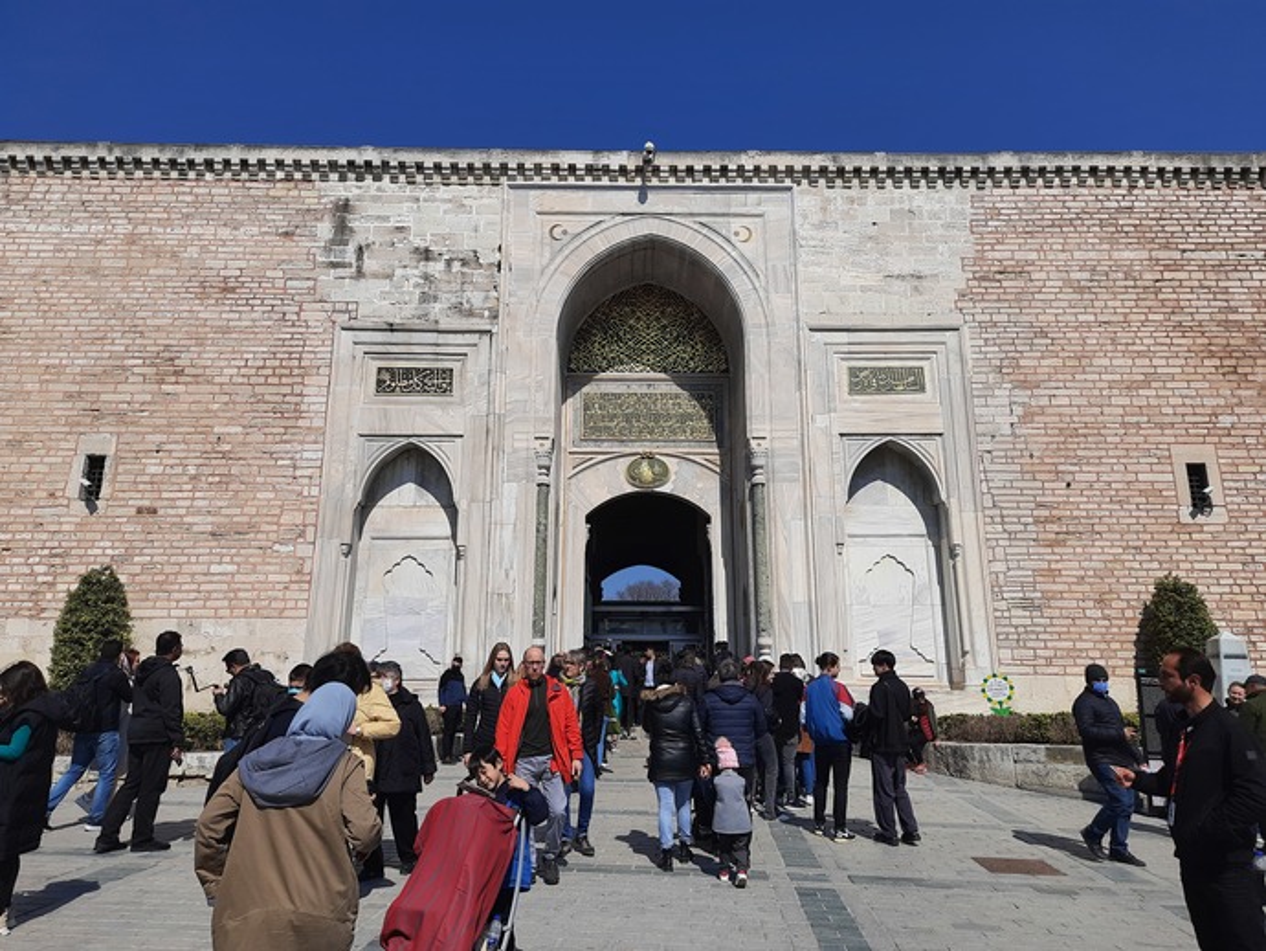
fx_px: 915
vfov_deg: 54.9
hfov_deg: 69.4
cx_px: 633
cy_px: 476
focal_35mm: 25
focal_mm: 4.6
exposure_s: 1/1898
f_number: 2
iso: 20
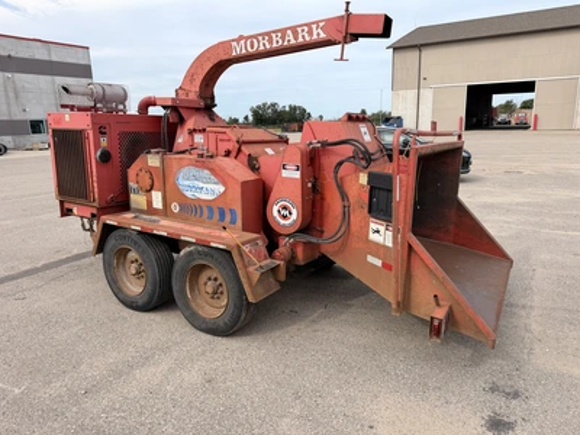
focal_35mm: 24
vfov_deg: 56.8
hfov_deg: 71.6
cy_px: 218
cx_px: 290
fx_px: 402
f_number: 1.78
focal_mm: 6.76
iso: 80
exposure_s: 1/2370
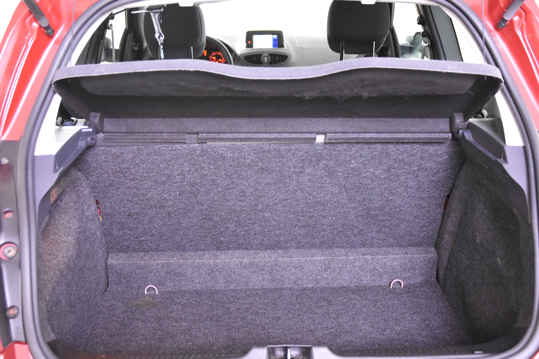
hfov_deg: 46.4
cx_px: 270
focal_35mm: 42
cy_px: 180
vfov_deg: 31.9
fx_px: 629
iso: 5000
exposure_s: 1/50
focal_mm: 28
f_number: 3.2
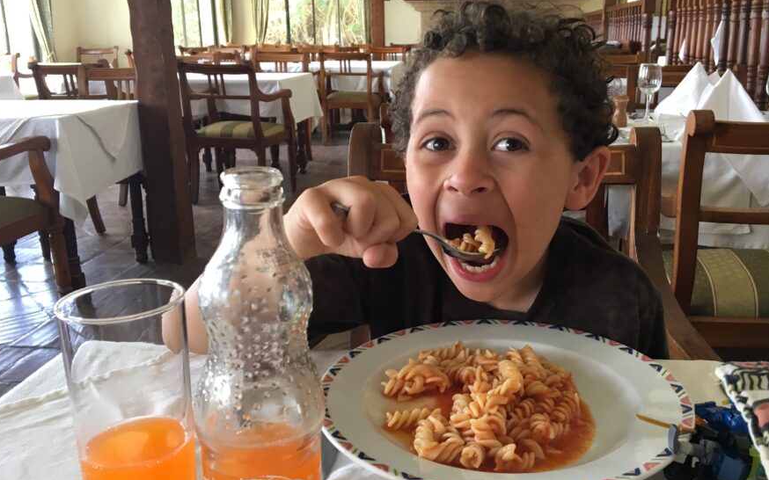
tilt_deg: -14.6
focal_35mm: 36
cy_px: 236
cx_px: 437
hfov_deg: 53.8
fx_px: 754
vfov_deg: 35.3
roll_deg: +0.4
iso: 40
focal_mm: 4.15
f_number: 2.2
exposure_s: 1/33
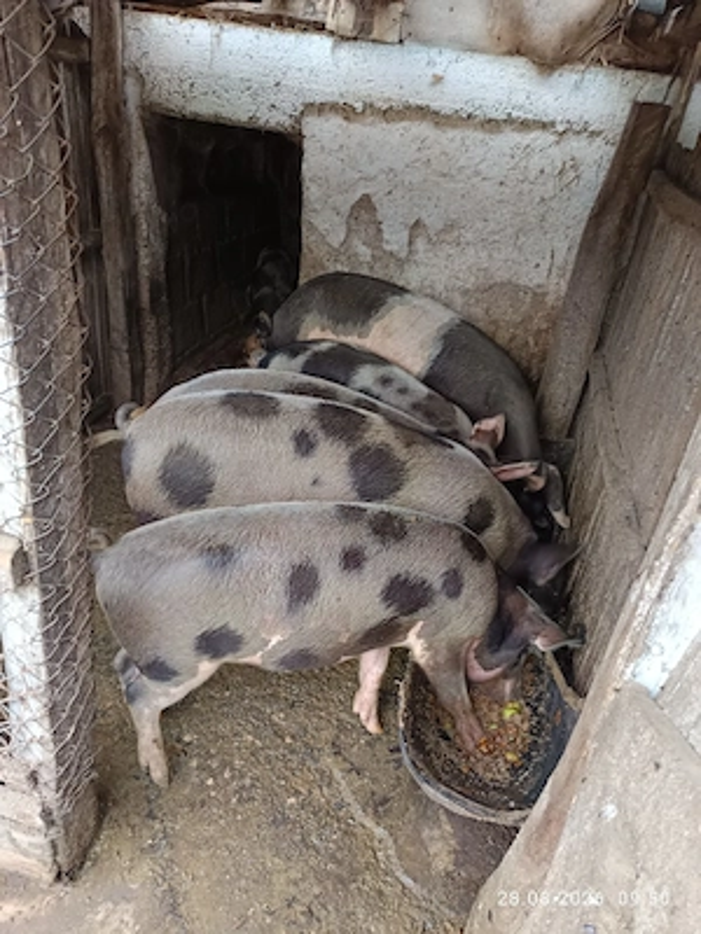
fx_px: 648
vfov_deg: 71.6
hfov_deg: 56.8
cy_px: 467
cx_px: 350
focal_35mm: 24
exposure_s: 1/50
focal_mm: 5.31
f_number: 1.7
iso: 510
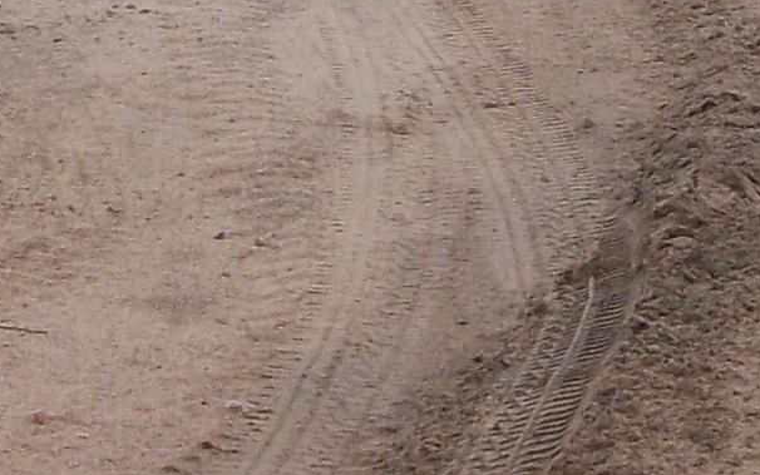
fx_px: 6526
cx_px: 127
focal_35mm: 315
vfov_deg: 4.1
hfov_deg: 6.7
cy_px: -427
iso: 80
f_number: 4
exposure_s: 1/125
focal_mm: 8.5
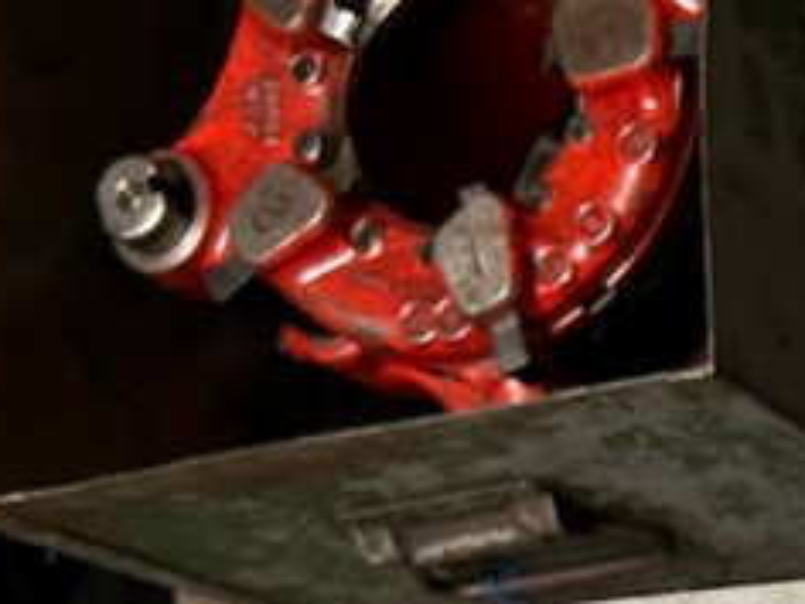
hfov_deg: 15.2
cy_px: 1092
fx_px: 2628
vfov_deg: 12.0
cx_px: 1426
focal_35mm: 113
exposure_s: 1/60
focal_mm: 5.7
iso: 320
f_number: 1.5
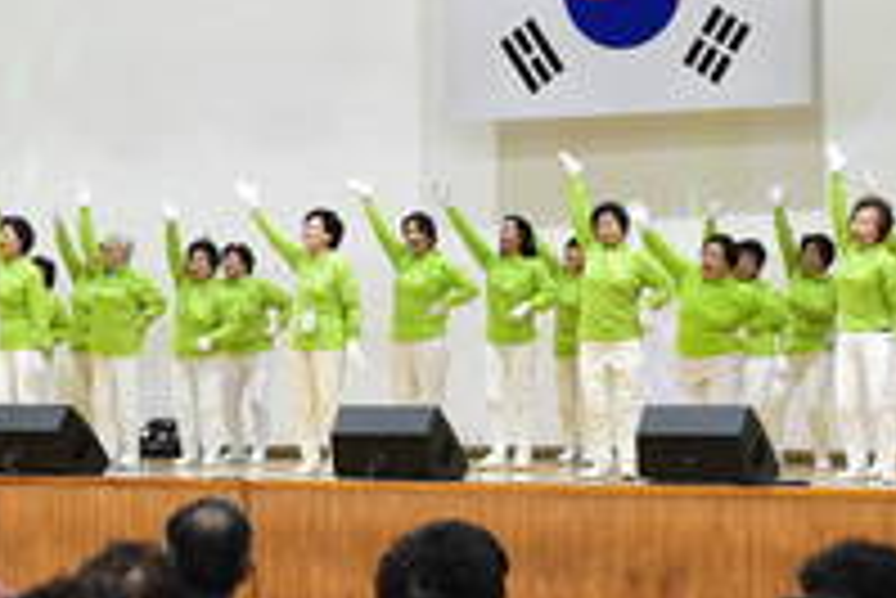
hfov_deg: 15.6
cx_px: 423
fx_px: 3263
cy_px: 247
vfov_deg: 10.5
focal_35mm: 131
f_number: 6.3
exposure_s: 1/250
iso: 6400
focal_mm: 45
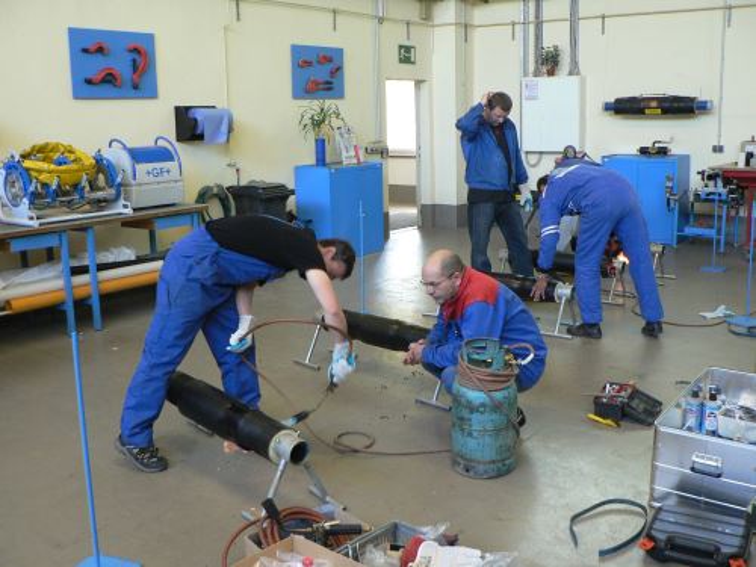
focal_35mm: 36
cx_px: 378
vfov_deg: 39.7
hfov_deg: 51.4
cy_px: 284
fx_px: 786
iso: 200
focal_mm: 6
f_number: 2.8
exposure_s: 1/30
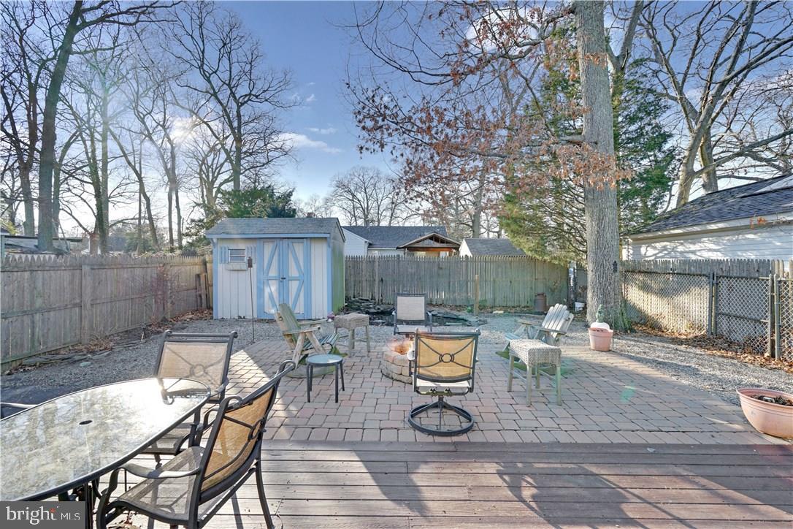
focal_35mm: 16
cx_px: 396
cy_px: 264
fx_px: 352
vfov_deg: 73.7
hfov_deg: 96.7
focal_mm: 16
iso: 200
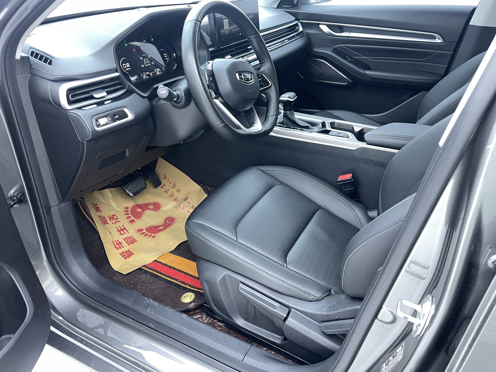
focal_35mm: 26
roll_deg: -1.2
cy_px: 186
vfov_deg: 53.1
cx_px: 248
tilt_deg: -30.3
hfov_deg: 67.3
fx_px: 373
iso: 160
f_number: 1.6
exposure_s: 1/50
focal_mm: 4.2
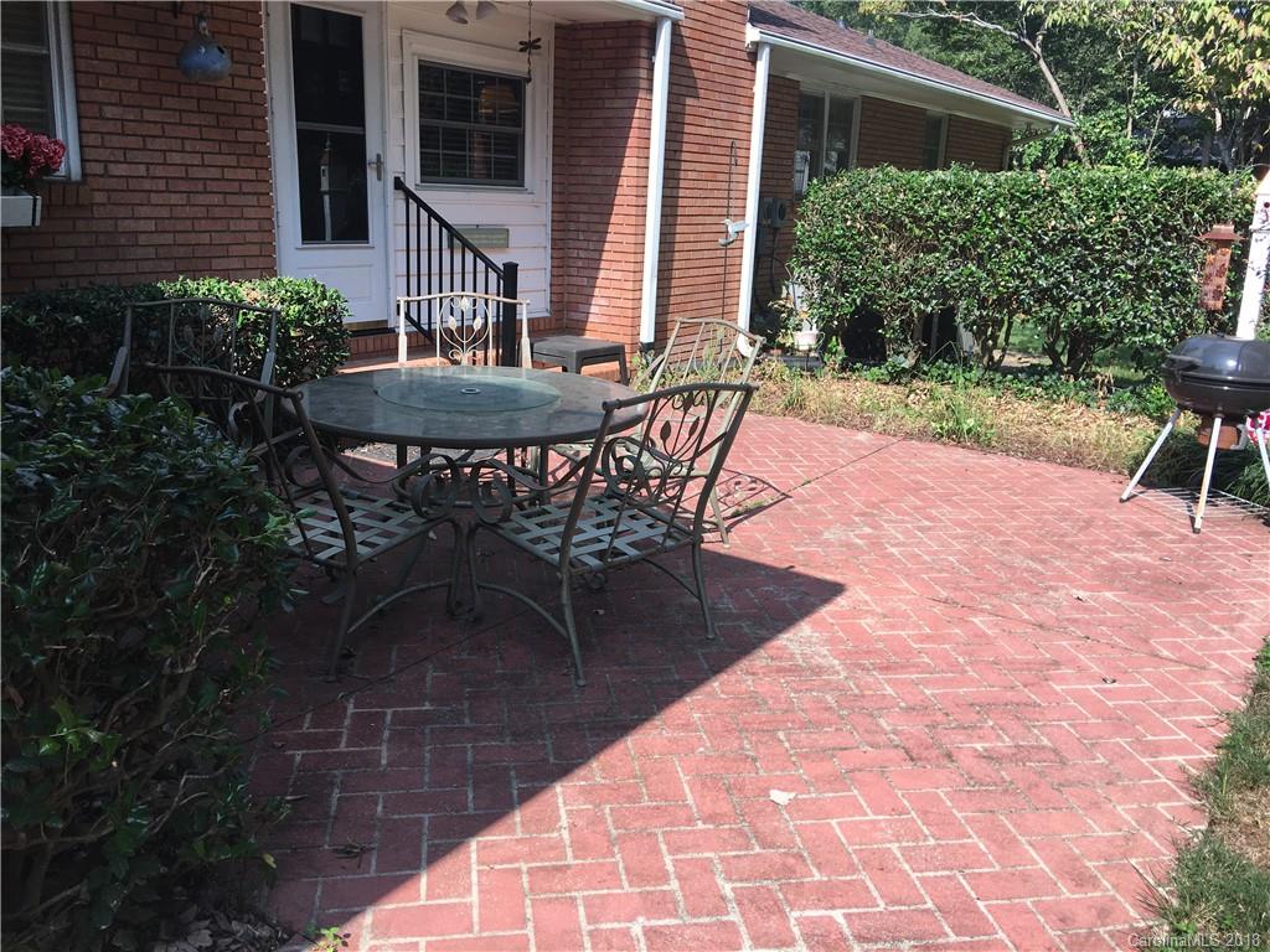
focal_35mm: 29
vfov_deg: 48.2
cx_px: 635
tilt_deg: -13.4
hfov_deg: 61.7
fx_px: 1064
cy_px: 476
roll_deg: -2.0
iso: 25
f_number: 2.2
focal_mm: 4.15
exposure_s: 1/739
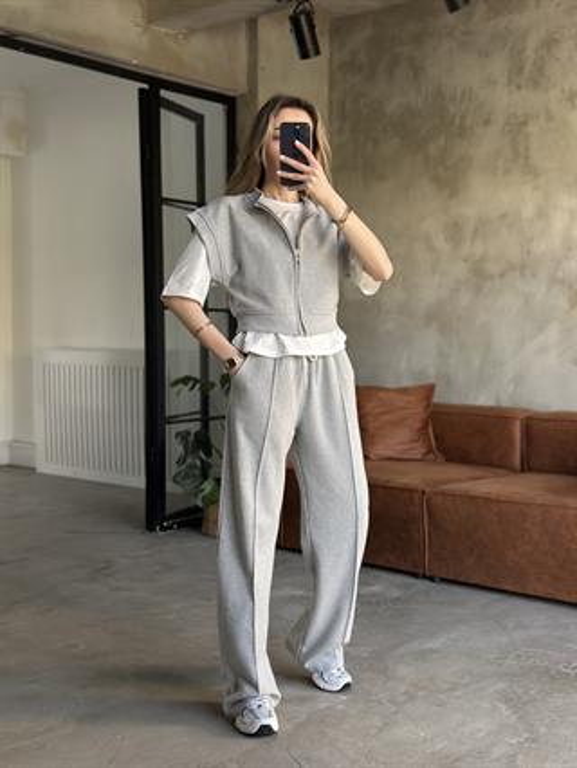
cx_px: 288
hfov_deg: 30.3
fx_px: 1066
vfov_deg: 39.6
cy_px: 384
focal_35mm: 48
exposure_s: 1/60
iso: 160
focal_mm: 6.86
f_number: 1.78
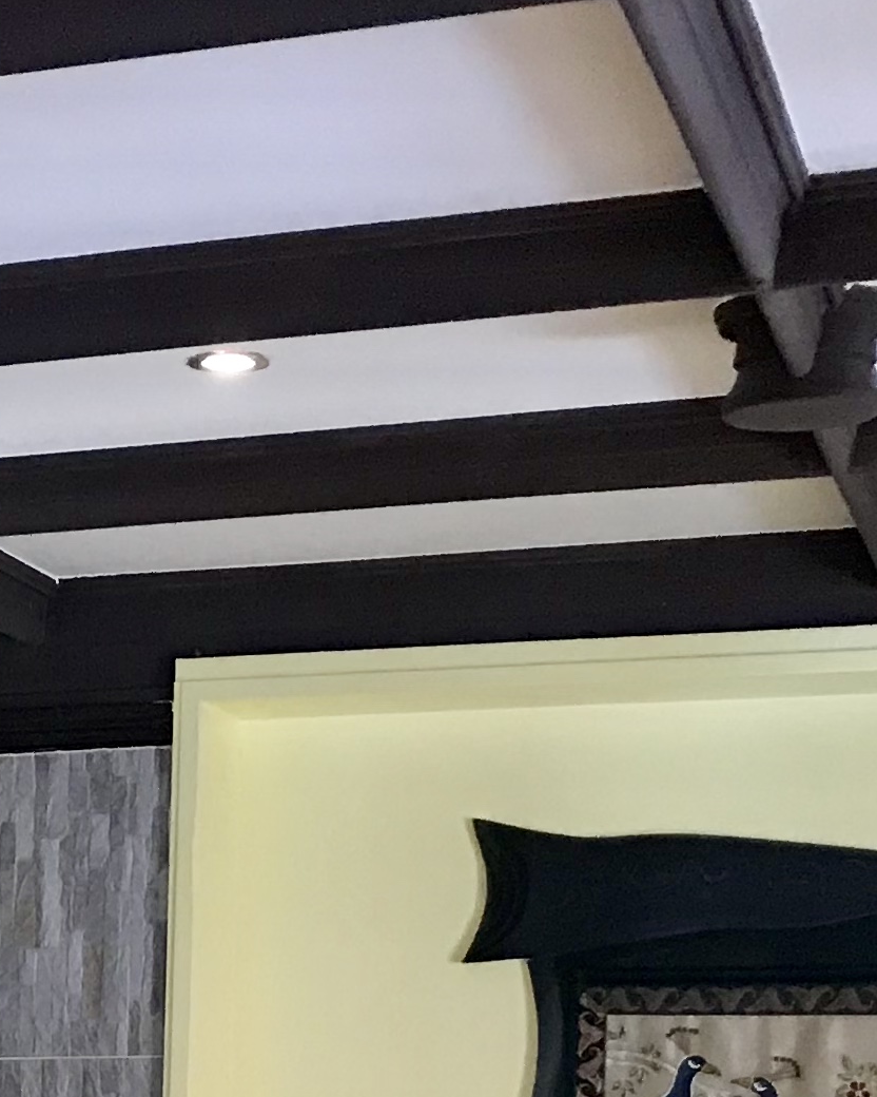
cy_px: 1400
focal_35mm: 106
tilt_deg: -4.5
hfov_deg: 13.5
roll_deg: -1.2
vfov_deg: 17.1
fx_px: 3439
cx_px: -539
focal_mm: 3.99
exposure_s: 1/17
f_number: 1.8
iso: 64
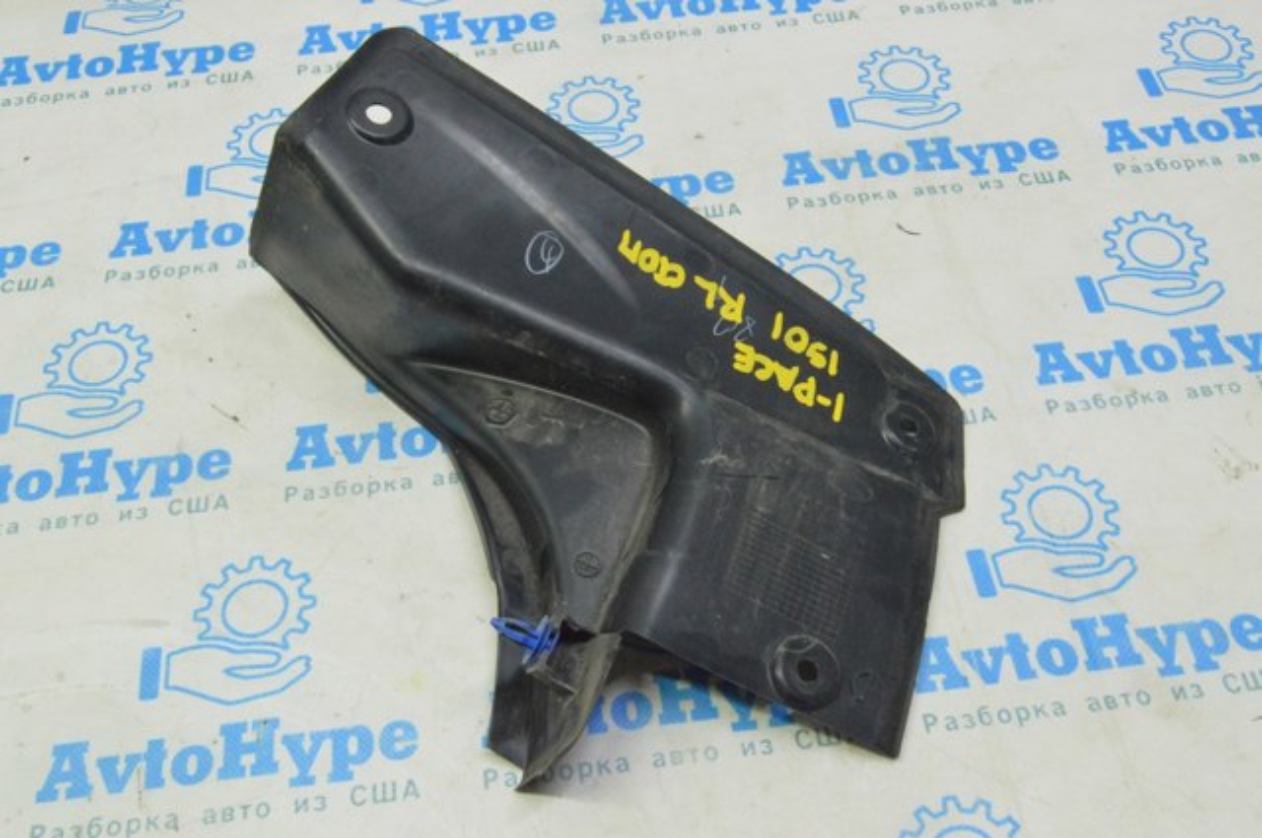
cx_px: 631
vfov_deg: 34.1
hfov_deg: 49.6
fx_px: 1365
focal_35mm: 39
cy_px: 419
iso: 6400
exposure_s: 1/30
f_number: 20
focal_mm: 26
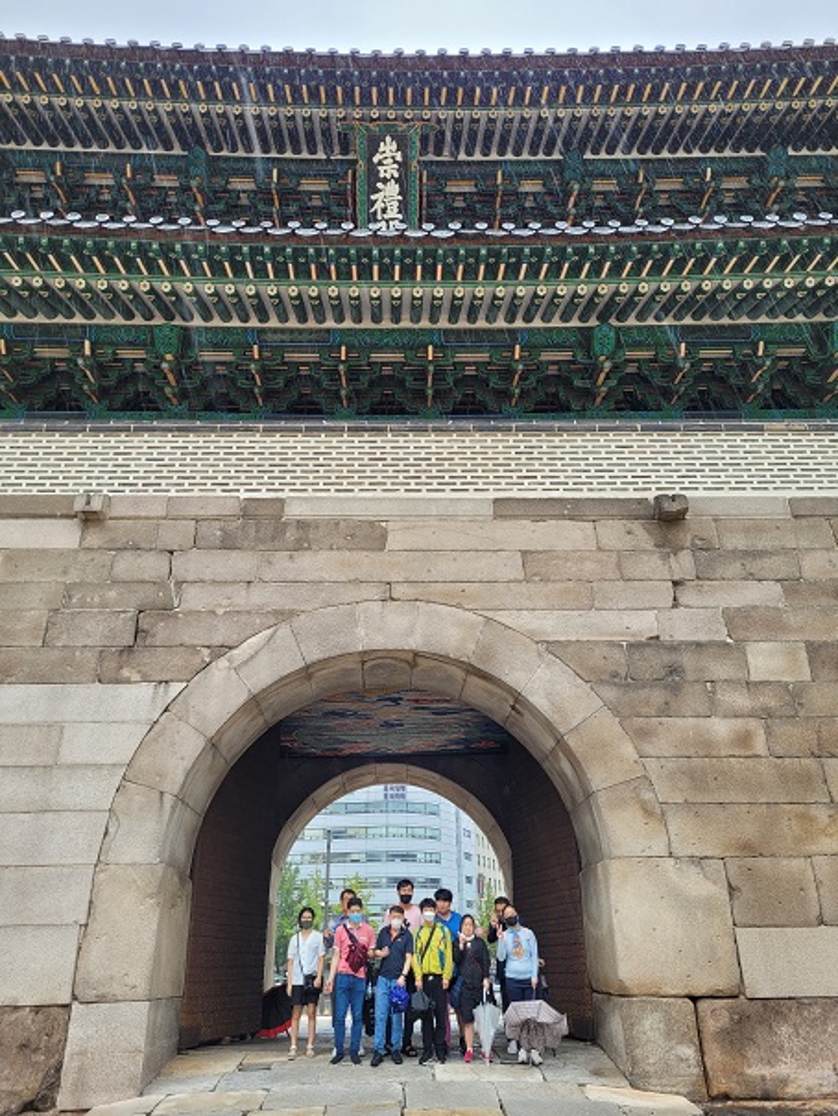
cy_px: 558
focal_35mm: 26
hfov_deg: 53.1
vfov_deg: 67.3
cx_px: 419
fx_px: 839
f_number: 1.8
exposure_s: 1/100
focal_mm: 5.4
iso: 40
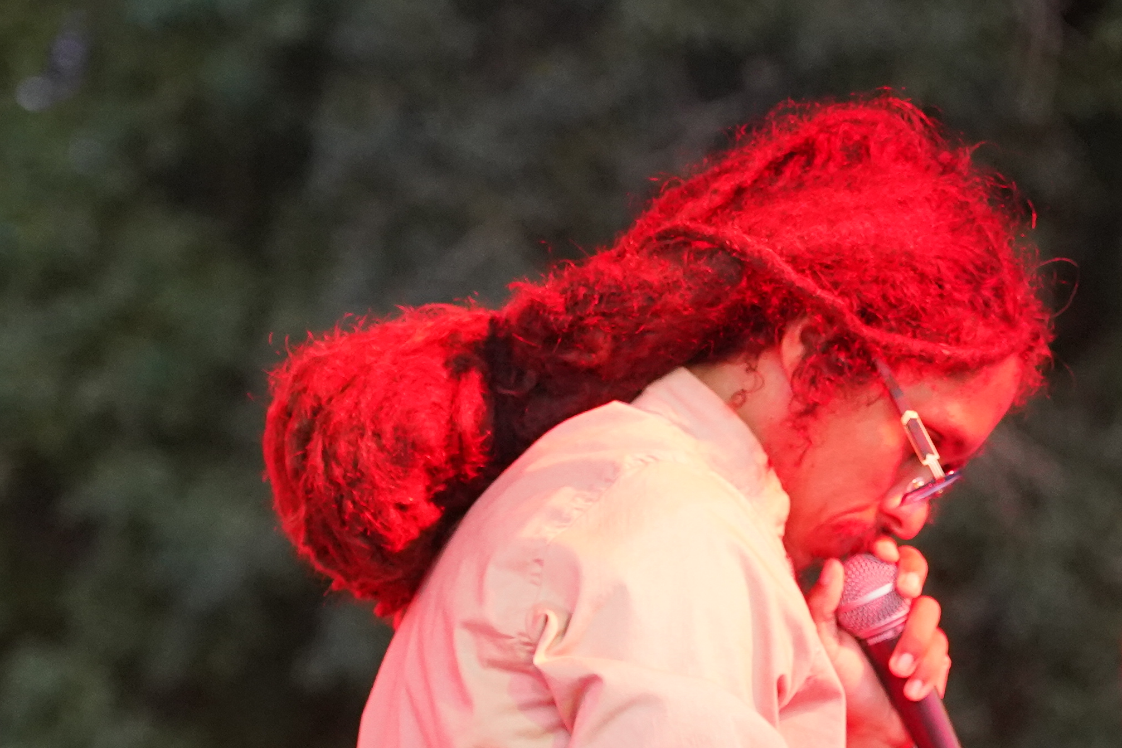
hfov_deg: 6.6
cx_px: 946
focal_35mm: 313
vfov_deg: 4.4
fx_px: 9754
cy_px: 465
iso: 5000
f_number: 4
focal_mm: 105
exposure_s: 1/160
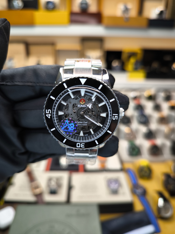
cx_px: 88
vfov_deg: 71.6
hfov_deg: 56.8
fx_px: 162
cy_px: 117
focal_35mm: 24
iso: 50
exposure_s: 1/100
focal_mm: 6.92
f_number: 1.9
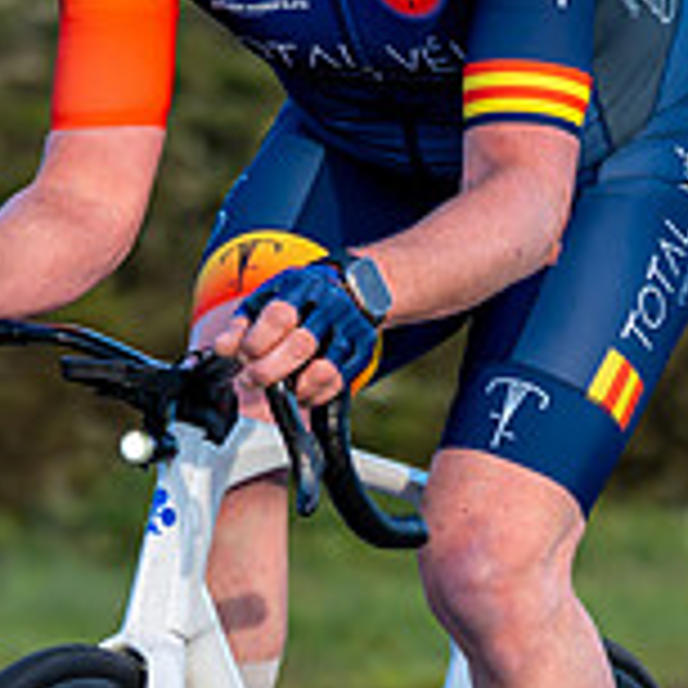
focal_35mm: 341
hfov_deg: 5.1
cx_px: 117
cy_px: -221
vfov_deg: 5.1
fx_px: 7668
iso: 125
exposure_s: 1/1000
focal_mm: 85
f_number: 2.8
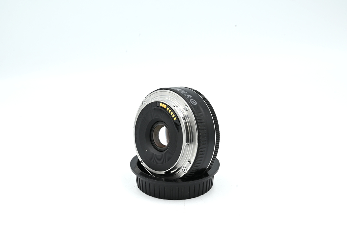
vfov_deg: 20.3
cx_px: 174
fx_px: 646
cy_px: 116
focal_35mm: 67
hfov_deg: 30.1
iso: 100
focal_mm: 67
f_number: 14
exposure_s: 1/15
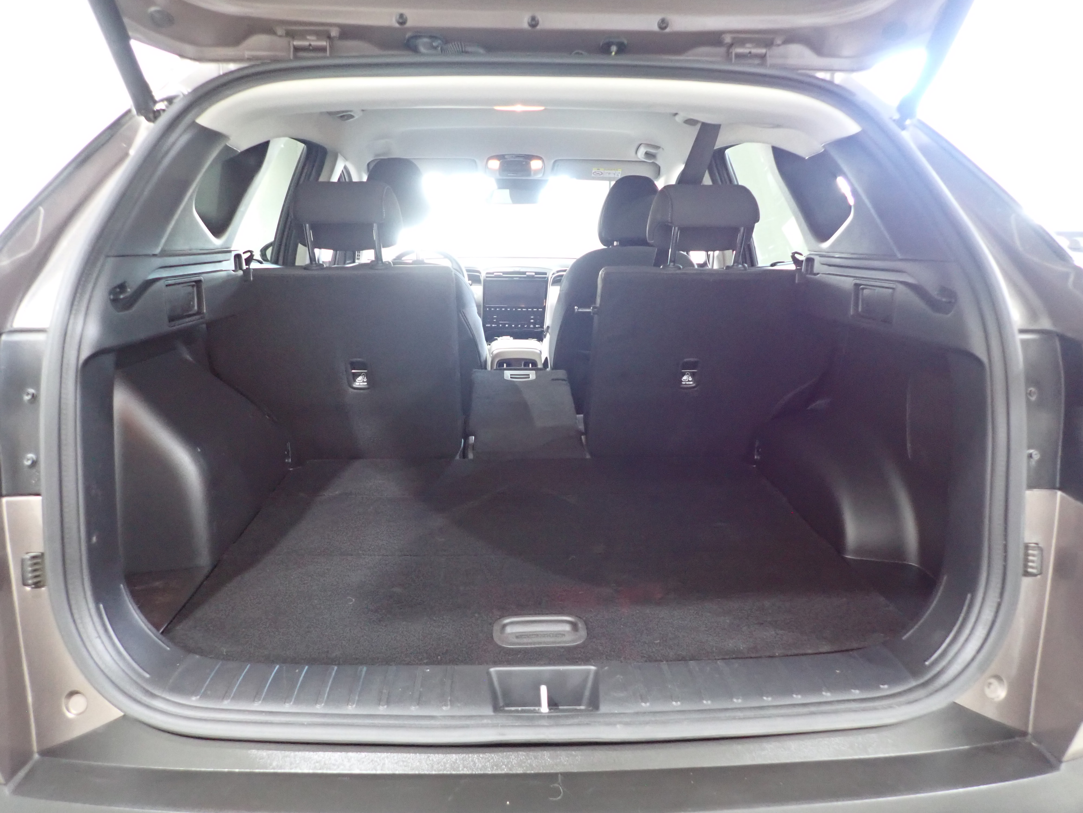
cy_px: 406
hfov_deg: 69.4
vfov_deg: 54.9
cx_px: 542
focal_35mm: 25
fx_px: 782
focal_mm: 4.5
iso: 800
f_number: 2
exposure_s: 1/25
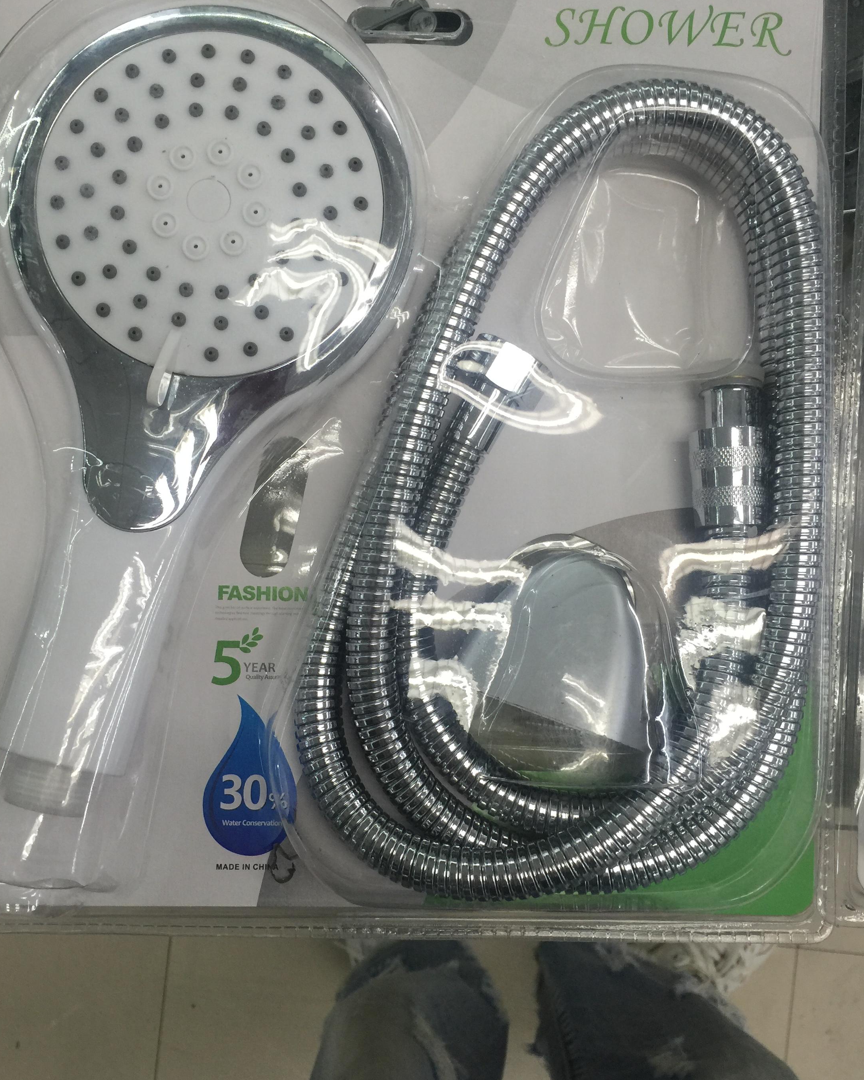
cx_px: 399
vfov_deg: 52.8
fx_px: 1087
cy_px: 541
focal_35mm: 34
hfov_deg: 43.3
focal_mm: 4.15
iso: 40
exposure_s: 1/33
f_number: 2.2
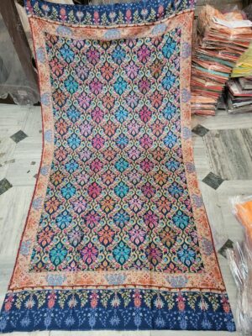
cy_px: 168
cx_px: 126
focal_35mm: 26
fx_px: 252
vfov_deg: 67.3
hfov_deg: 53.1
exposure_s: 1/50
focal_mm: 5.4
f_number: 1.8
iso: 400
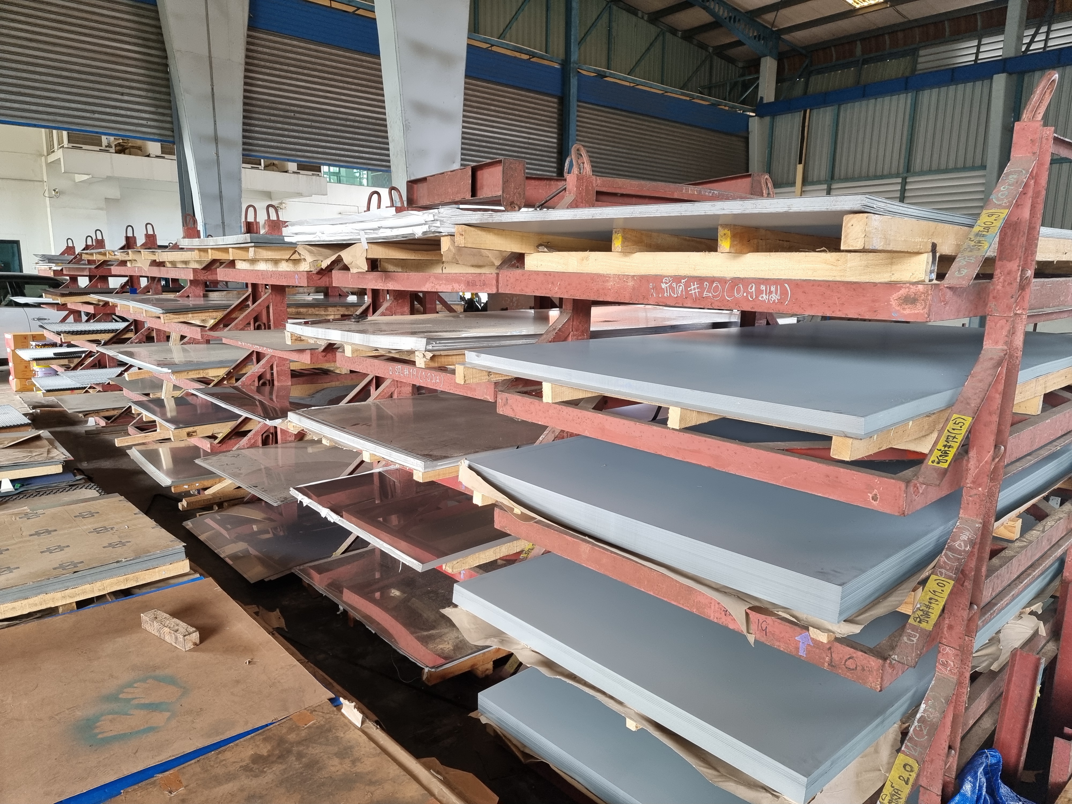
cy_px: 402
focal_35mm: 24
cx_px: 536
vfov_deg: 56.8
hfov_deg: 71.6
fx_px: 743
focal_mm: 6.7
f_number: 1.8
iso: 250
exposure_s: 1/120
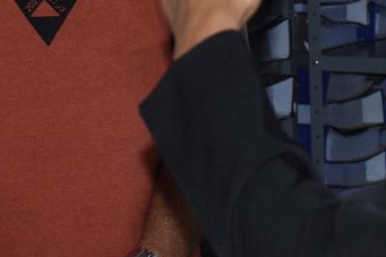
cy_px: -98
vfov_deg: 5.7
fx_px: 2548
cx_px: 357
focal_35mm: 238
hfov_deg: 8.6
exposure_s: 1/100
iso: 640
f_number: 6.3
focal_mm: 45
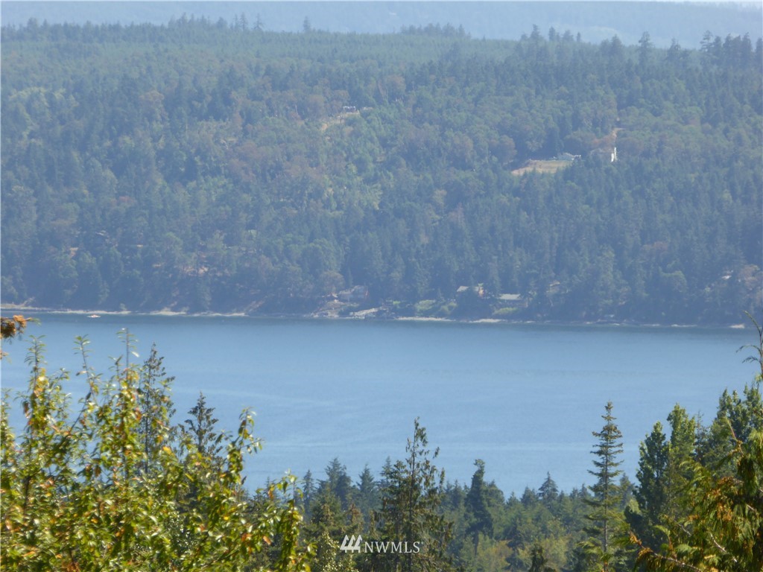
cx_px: 382
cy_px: 286
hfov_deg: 3.8
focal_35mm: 517
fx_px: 11396
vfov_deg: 2.9
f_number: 6
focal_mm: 83.4
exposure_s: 1/200
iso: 100
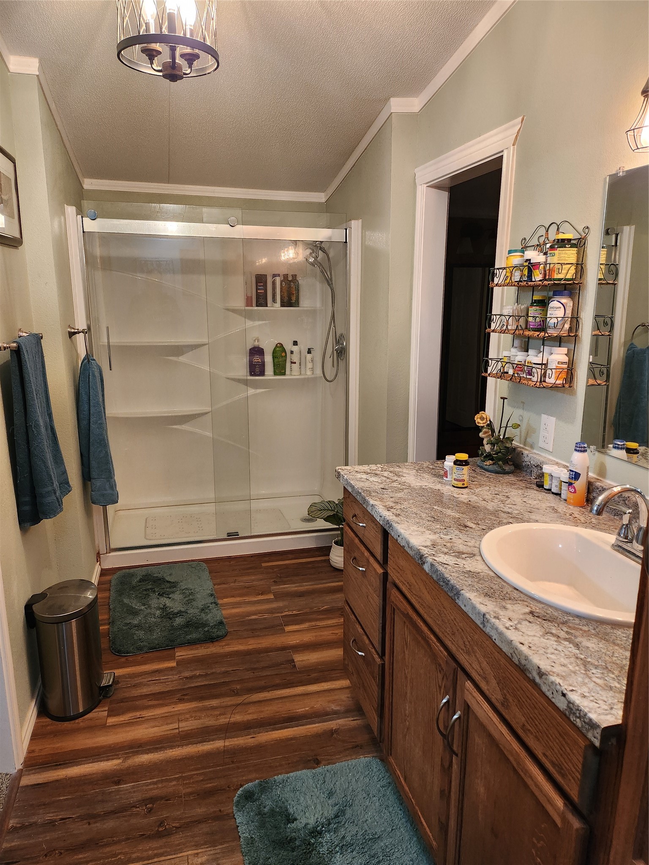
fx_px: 600
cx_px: 324
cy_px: 432
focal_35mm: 24
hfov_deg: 56.8
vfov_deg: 71.6
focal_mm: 5
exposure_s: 1/120
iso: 400
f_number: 1.8
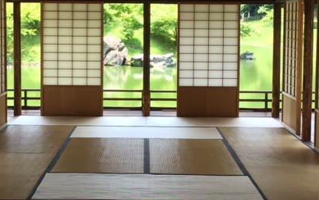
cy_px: 61
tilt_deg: -4.4
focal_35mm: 77
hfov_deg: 26.8
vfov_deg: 16.9
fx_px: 670
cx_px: 135
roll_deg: -0.6
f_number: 2.2
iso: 32
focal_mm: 4.15
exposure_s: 1/125
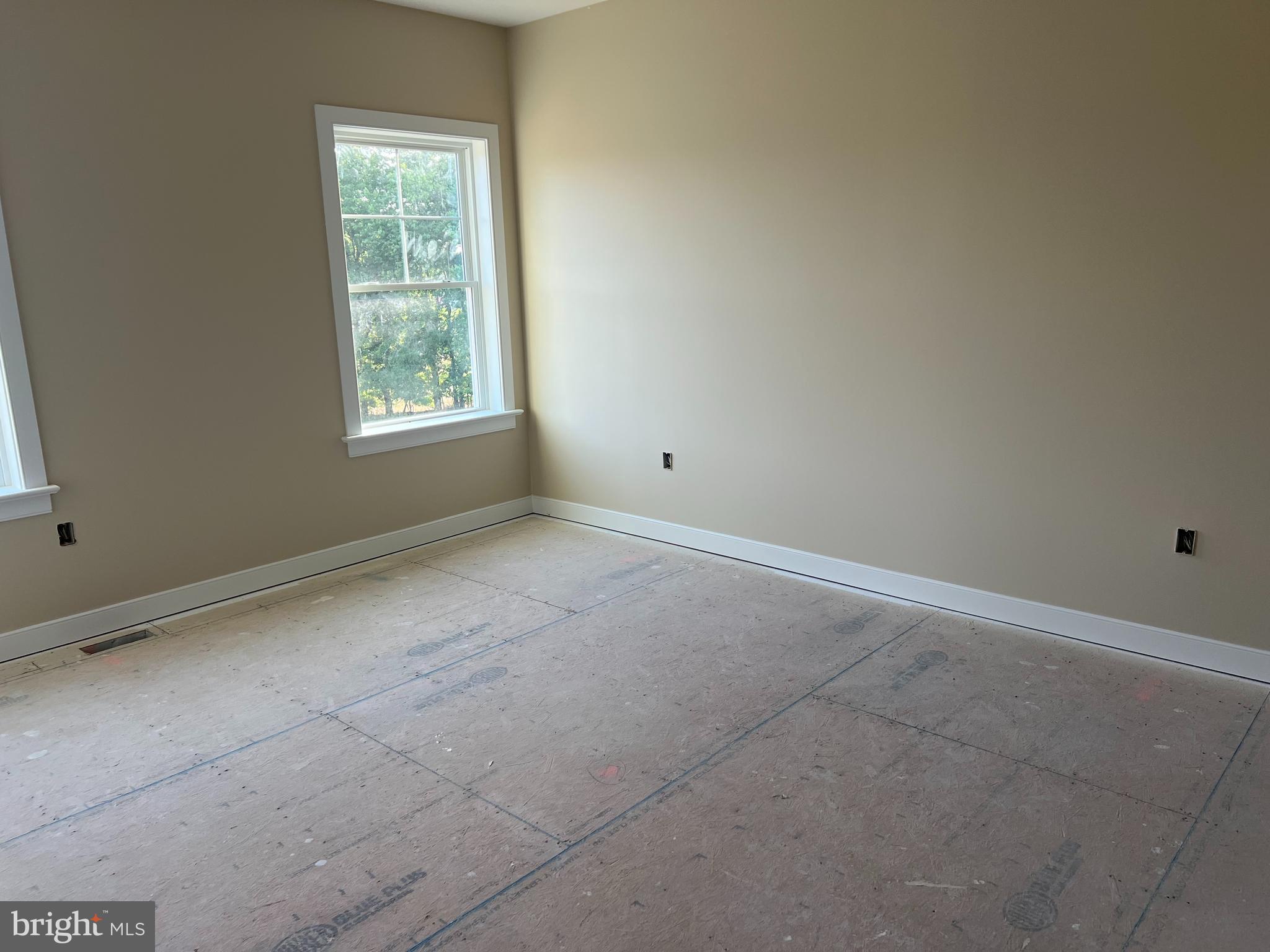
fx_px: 954
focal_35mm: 26
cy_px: 476
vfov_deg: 53.1
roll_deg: +1.4
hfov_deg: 67.3
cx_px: 635
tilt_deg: -13.5
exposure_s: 1/121
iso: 40
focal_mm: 5.7
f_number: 1.5
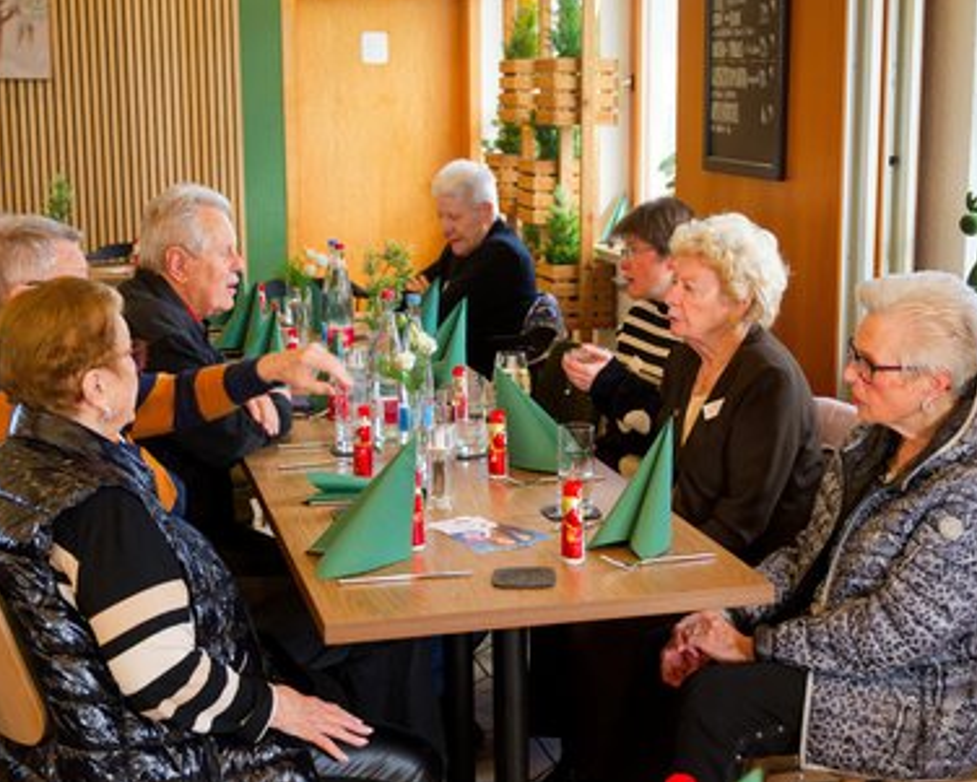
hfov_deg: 34.7
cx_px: 530
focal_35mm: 54
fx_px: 1562
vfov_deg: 28.1
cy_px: 388
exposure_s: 1/40
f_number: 5.3
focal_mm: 47
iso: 4000
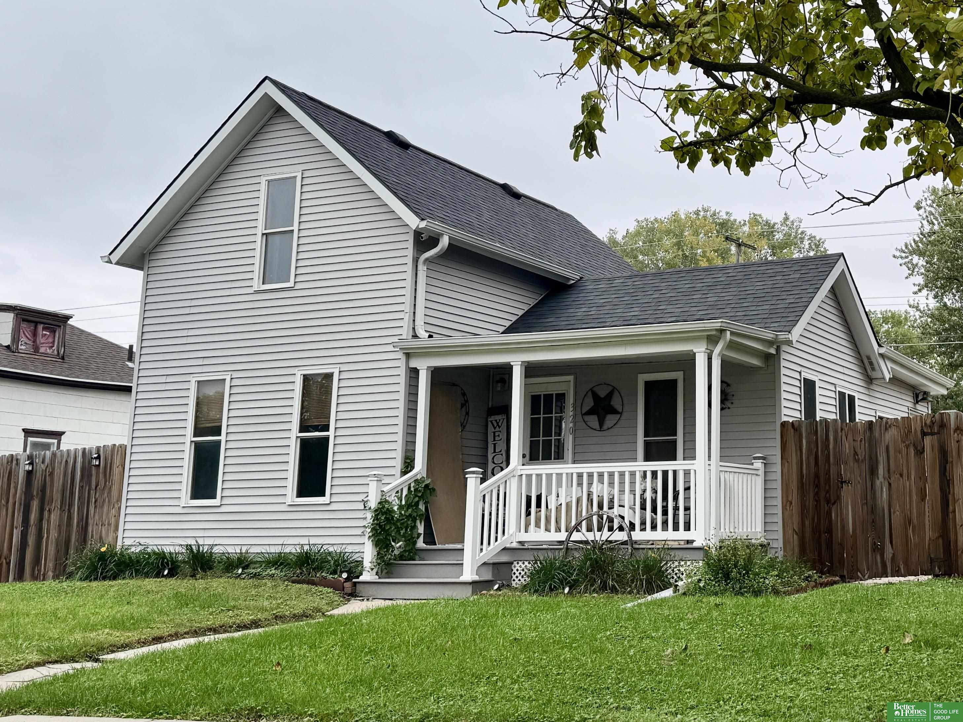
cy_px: 361
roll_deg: -0.8
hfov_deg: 71.6
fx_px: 668
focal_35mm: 24
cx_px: 482
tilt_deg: +11.1
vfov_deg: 56.8
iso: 80
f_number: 1.78
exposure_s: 1/1395
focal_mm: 6.76
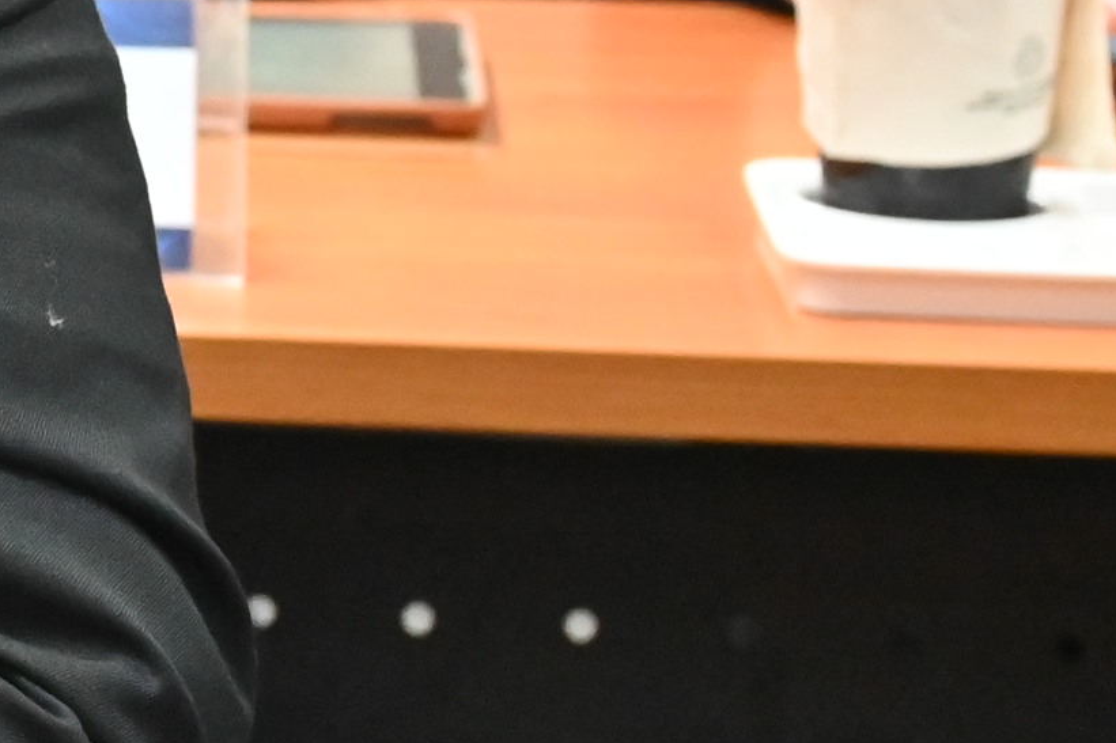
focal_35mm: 215
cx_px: -1019
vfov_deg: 6.3
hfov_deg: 9.1
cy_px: -193
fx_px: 6663
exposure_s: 1/80
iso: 5000
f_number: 5.6
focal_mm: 39
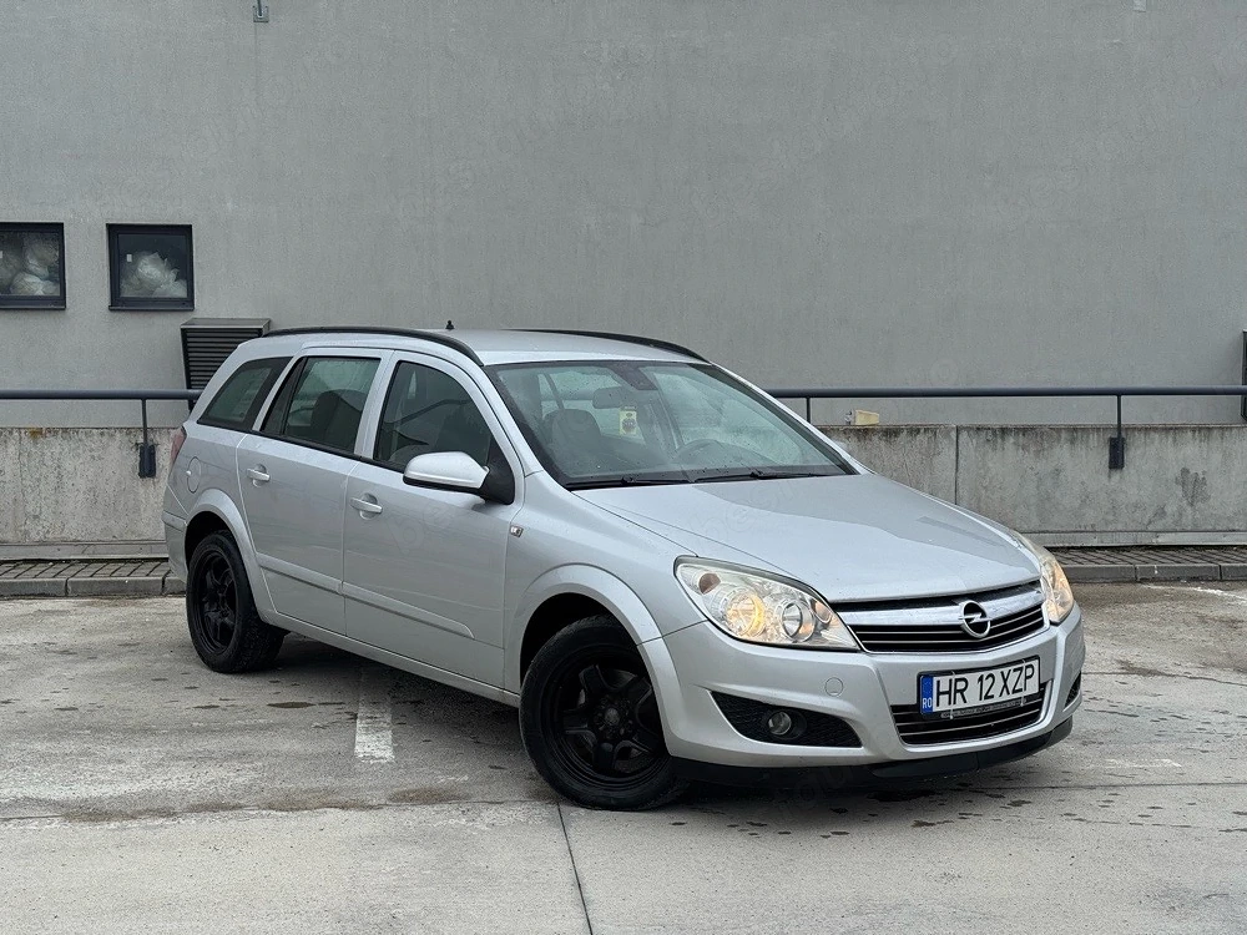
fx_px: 1729
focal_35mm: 48
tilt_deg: -4.5
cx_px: 624
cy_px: 468
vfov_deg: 30.3
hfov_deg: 39.7
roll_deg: +0.4
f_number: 1.78
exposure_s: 1/1094
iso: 64
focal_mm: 6.76
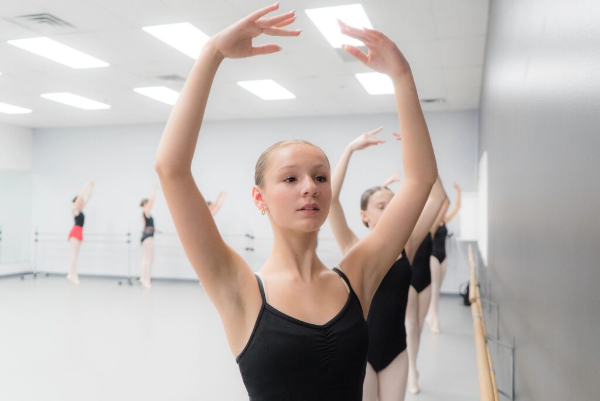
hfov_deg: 60.3
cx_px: 318
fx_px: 516
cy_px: 199
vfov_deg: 42.4
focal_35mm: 31
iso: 1600
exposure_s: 1/200
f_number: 3.5
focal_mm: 28
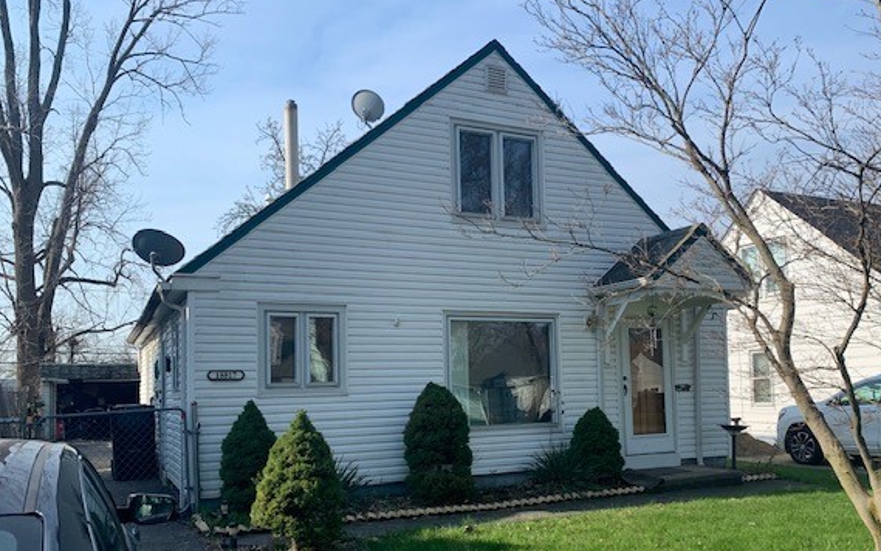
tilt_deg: +4.0
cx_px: 463
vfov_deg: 40.2
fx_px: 745
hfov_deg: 61.2
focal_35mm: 31
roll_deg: +0.7
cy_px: 358
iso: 25
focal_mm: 4.25
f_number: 1.8
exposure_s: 1/1689
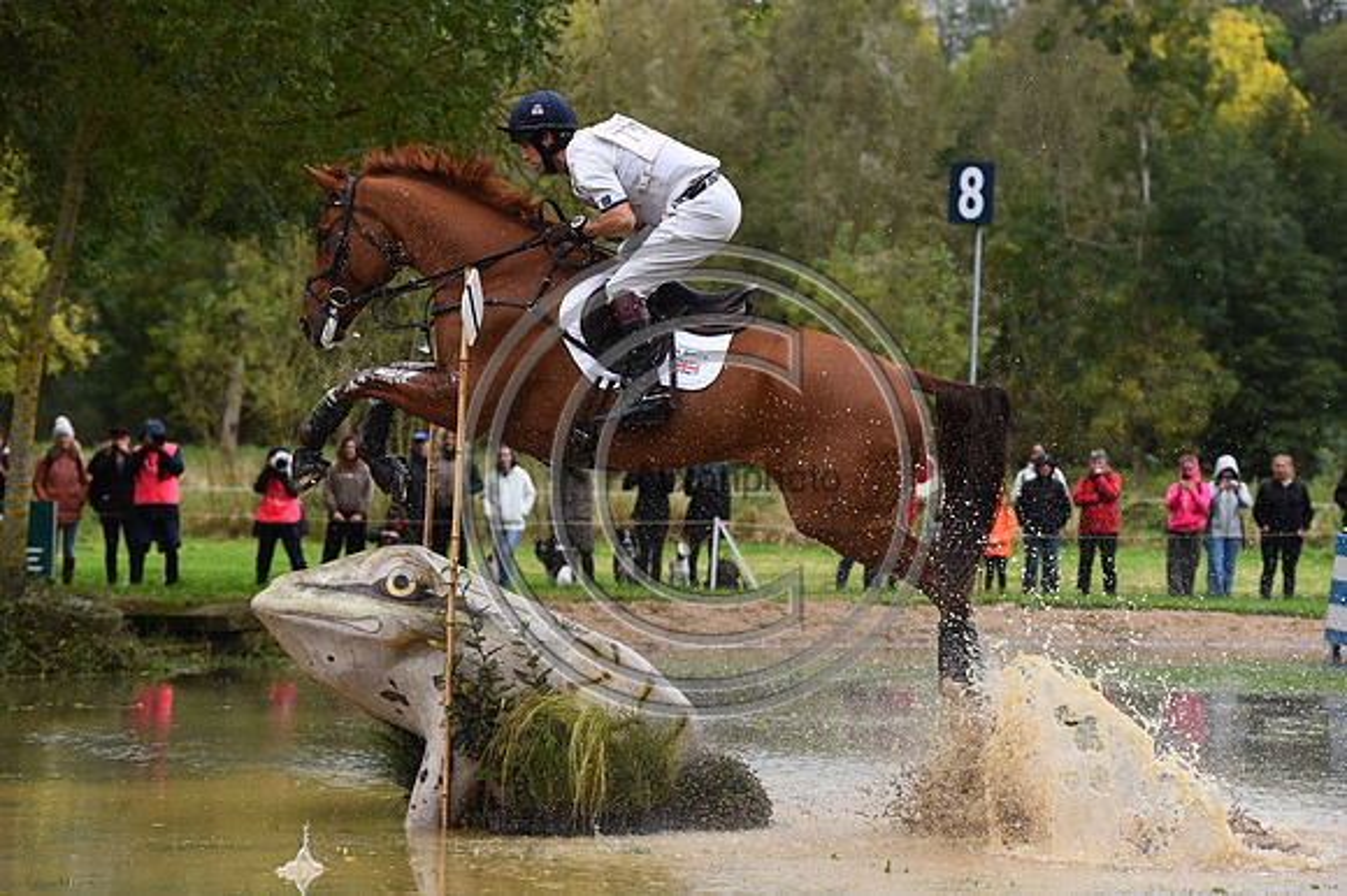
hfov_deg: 18.6
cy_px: 448
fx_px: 4113
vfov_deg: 12.4
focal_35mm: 110
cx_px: 674
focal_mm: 110
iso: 900
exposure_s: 1/1250
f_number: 4.5
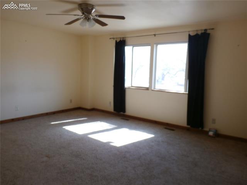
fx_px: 178
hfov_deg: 69.4
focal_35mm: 25
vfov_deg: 54.8
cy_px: 92
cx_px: 124
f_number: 3
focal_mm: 4.5
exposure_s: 1/60
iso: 100
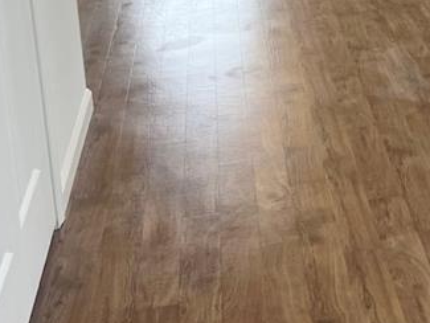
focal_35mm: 82
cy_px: -107
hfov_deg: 22.5
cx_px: 472
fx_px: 1019
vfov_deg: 16.9
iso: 125
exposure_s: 1/120
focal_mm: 5.7
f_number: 1.5
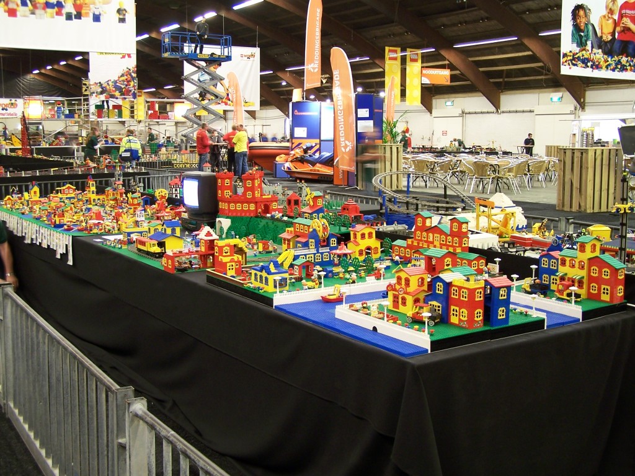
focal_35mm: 40
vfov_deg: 36.0
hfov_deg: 46.8
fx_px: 734
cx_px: 318
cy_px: 238
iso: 80
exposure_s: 1/2
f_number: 2.8
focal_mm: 6.7
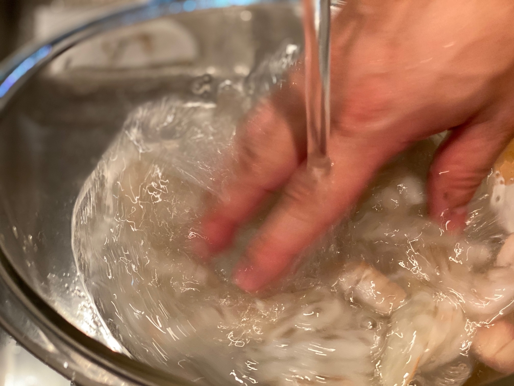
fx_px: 772
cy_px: 193
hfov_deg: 36.8
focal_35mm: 52
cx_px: 257
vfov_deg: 28.0
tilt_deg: -57.2
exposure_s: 1/33
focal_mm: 6
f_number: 2
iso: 200
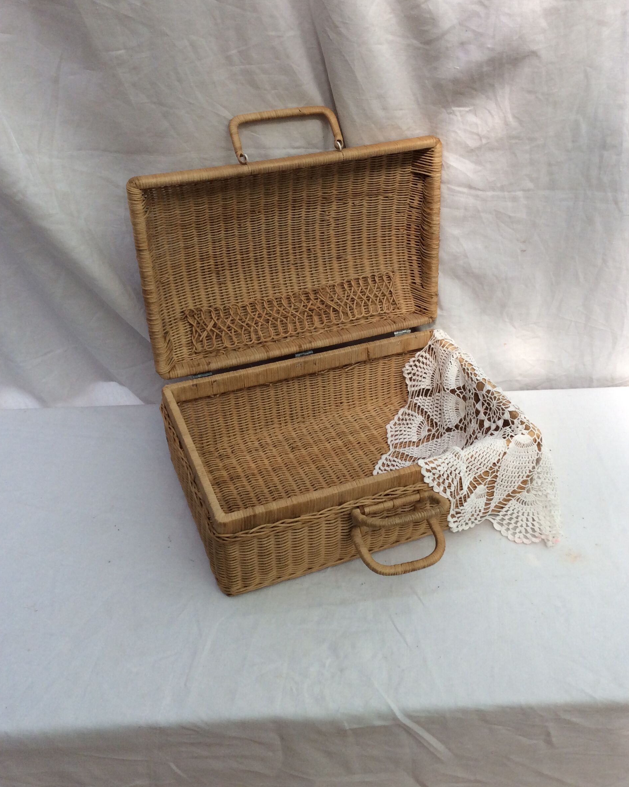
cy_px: 359
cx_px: 316
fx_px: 791
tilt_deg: -35.3
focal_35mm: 34
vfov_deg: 52.8
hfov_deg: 43.4
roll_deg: -0.1
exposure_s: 1/135
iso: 32
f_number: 2.4
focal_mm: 3.3
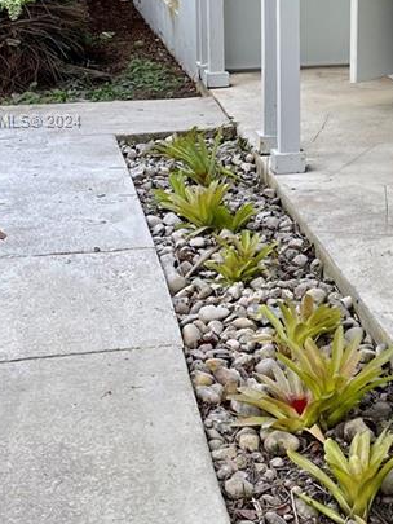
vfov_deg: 25.0
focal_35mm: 77
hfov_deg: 18.5
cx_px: 425
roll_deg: -0.6
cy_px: 122
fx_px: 1165
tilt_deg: -9.5
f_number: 1.6
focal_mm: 4.2
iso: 32
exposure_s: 1/711
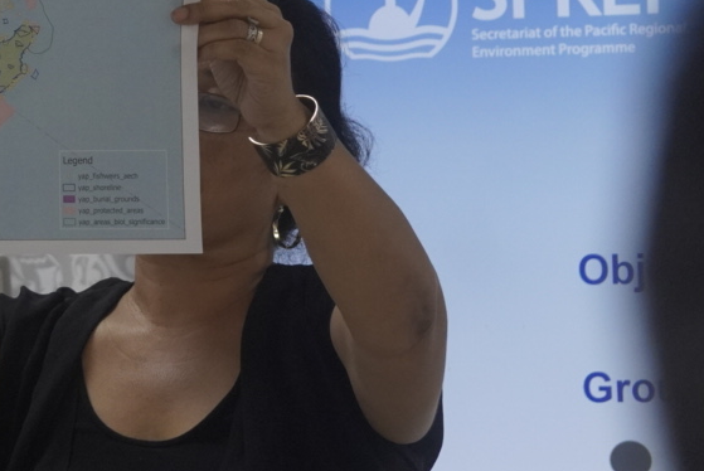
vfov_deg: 3.2
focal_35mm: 425
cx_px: -243
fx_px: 8320
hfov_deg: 4.8
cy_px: -29
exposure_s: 1/160
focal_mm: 98
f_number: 5.6
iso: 1250
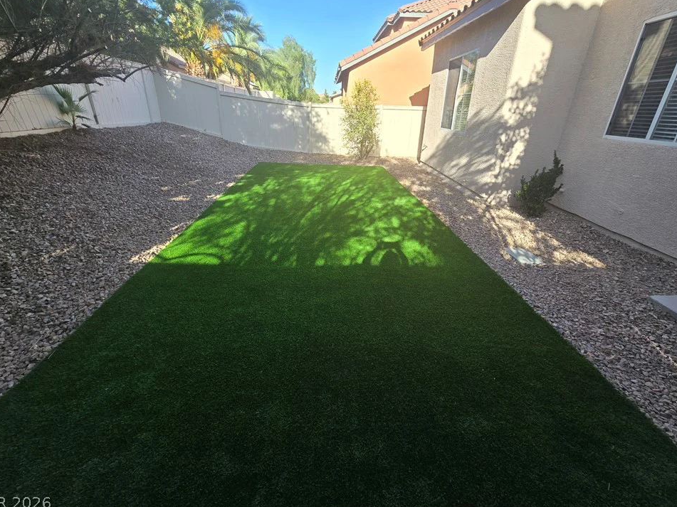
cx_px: 338
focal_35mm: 14
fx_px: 274
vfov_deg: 85.6
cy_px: 242
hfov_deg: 102.1
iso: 50
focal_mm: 2.2
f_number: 2.2
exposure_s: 1/511
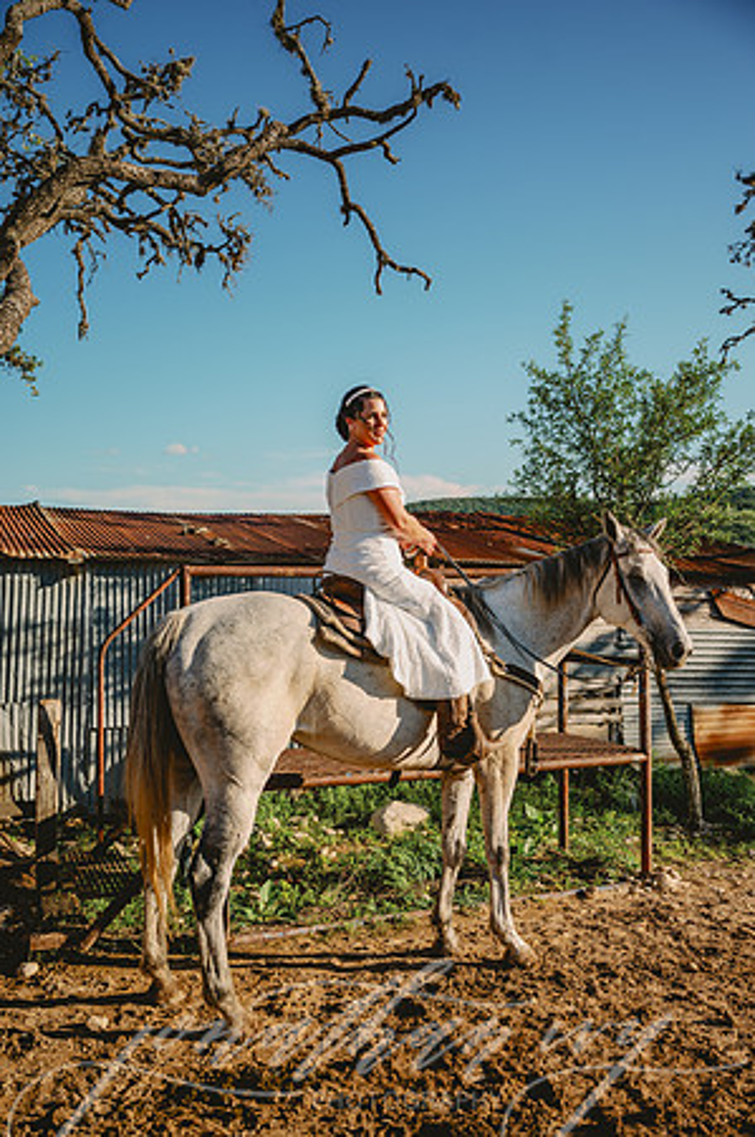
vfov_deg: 59.5
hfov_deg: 41.6
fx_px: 993
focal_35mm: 32
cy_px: 568
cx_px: 378
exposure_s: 1/1600
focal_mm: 31.5
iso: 50
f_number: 2.8
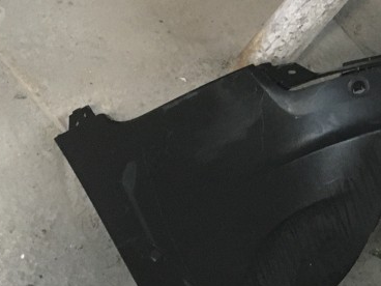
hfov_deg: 18.7
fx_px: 1112
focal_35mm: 101
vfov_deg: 14.6
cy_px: 99
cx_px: 415
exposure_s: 1/20
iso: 200
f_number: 2.2
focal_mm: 4.15
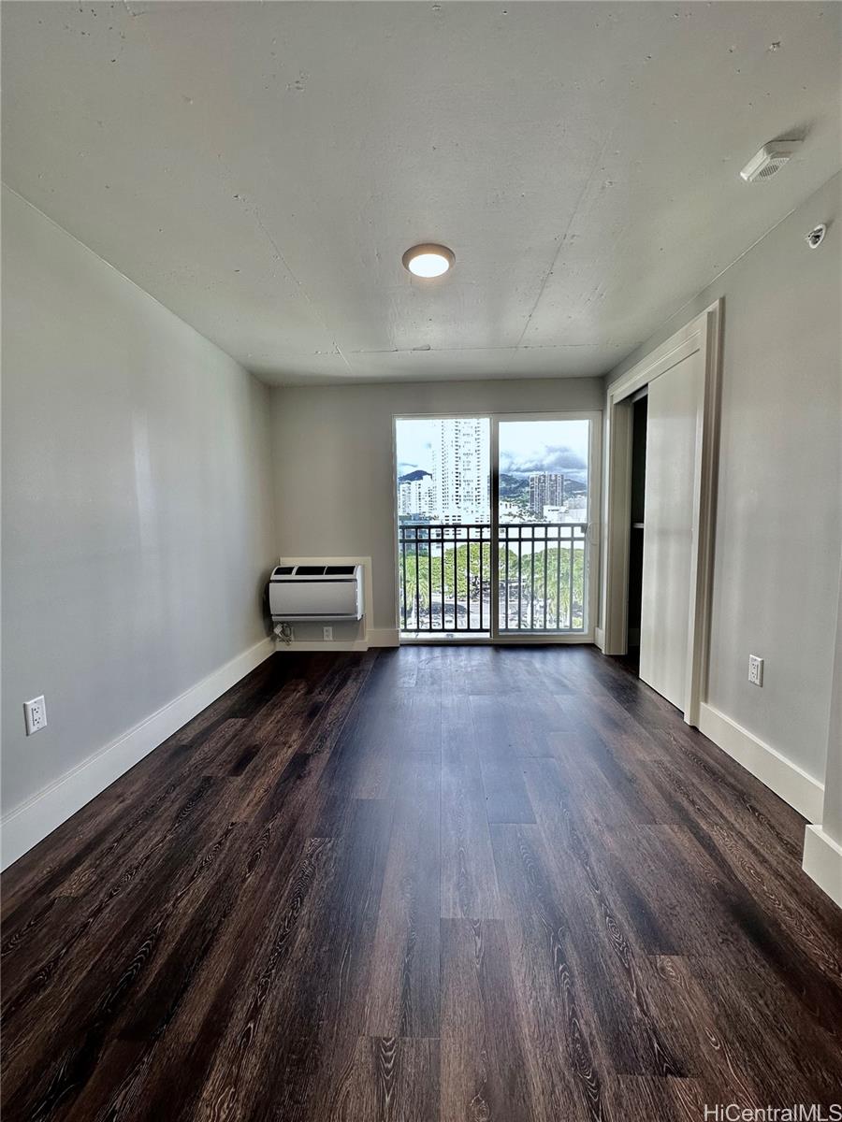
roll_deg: +0.7
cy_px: 561
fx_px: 454
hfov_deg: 85.7
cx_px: 421
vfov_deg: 102.1
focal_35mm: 14
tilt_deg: -4.9
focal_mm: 2.22
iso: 40
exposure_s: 1/120
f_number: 2.2
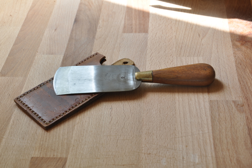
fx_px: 503
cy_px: 84
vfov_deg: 18.9
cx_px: 126
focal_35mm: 72
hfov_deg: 28.1
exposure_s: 1/40
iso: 200
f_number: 9
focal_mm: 48
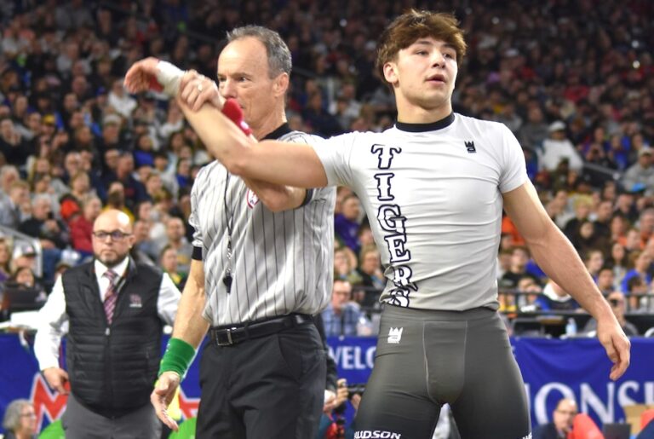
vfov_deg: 11.8
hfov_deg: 17.5
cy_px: 220
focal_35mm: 117
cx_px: 327
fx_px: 2129
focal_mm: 78
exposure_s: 1/250
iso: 800
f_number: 4
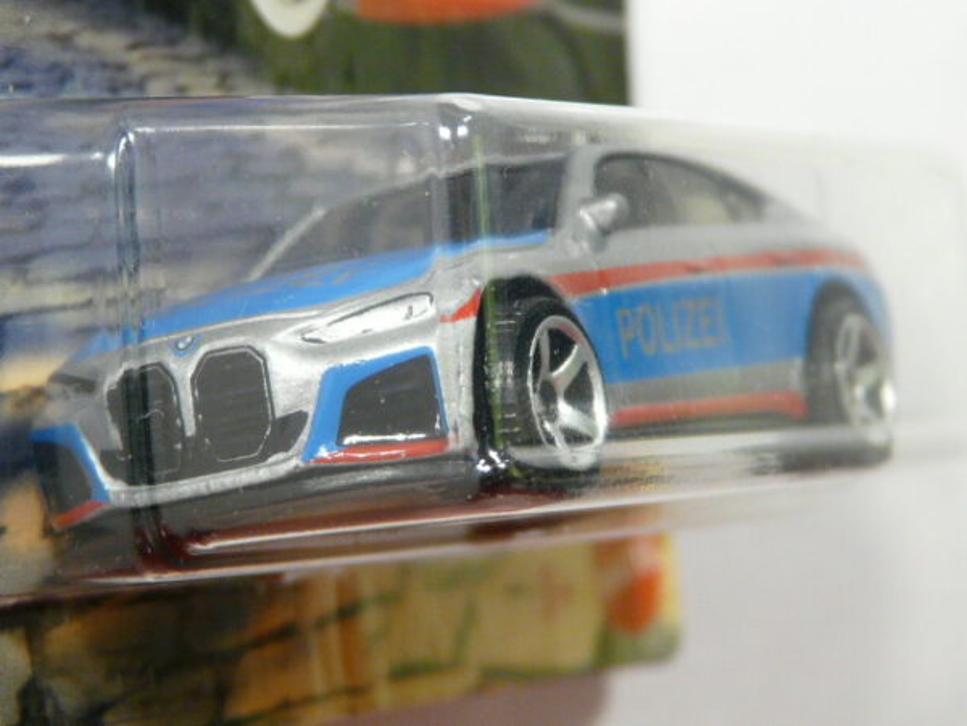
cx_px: 484
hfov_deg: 14.2
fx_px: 3883
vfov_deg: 10.7
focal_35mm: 139
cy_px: 363
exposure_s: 1/50
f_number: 3.6
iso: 200
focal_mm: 14.3
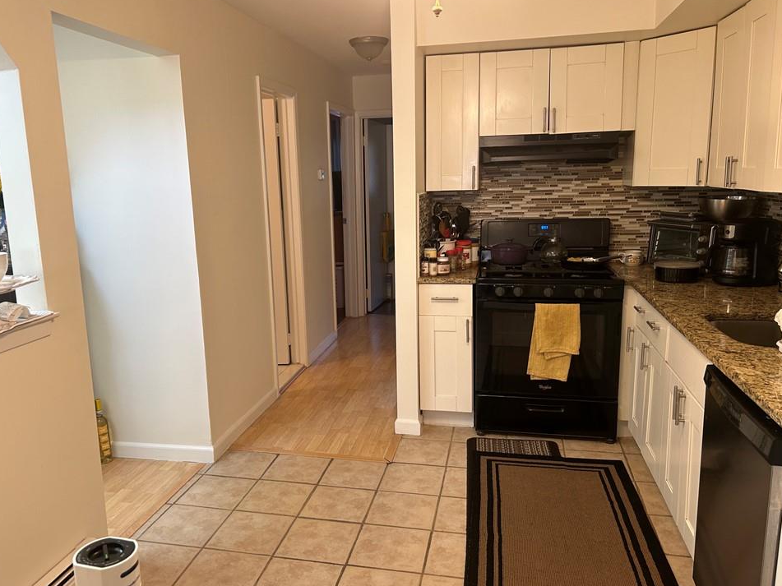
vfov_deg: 49.7
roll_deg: +2.7
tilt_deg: -10.2
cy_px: 290
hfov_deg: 63.4
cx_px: 370
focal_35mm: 28
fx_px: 632
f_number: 1.5
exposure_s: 1/60
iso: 80
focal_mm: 5.7
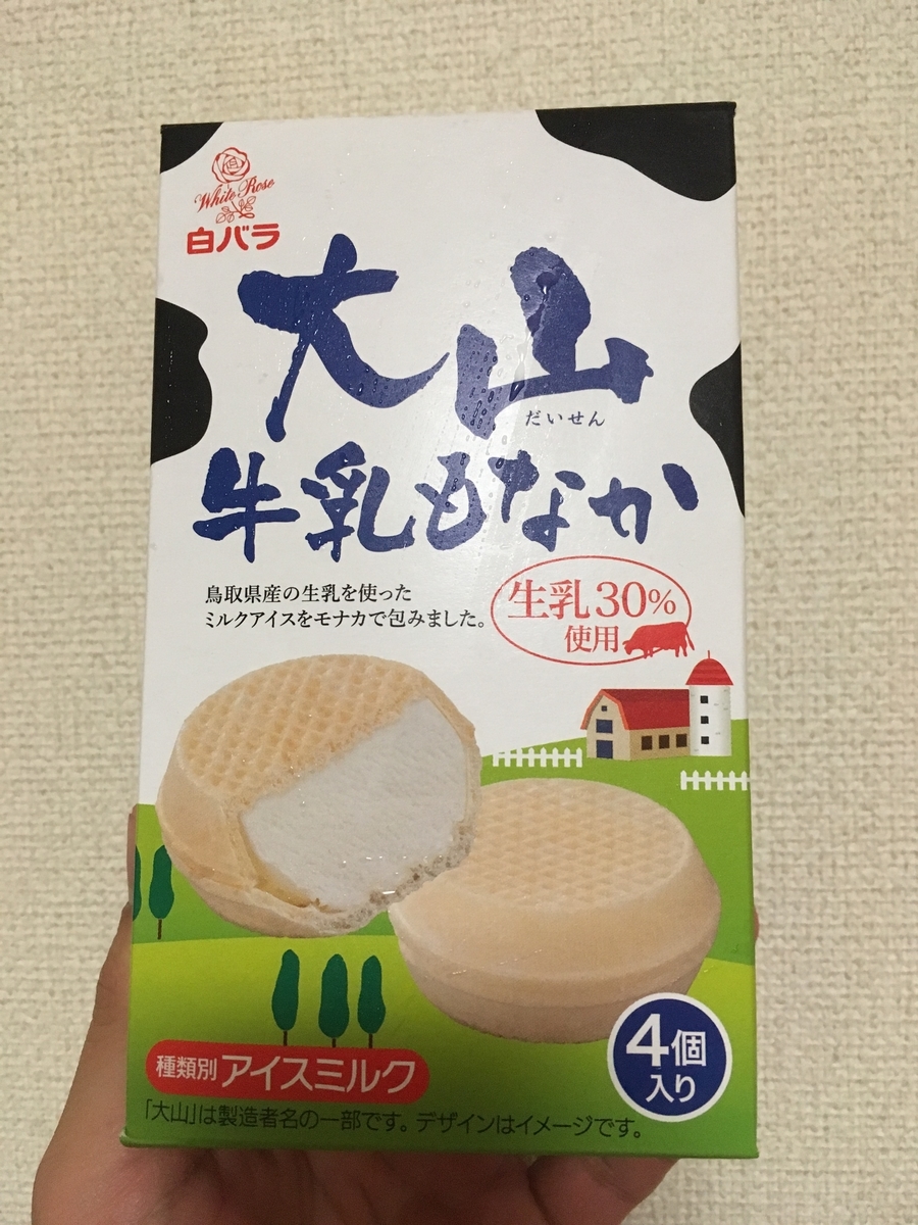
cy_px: 612
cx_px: 459
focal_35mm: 29
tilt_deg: -3.6
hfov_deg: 48.2
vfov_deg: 61.7
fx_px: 1025
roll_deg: +0.9
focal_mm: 4.15
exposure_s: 1/30
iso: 200
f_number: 2.2
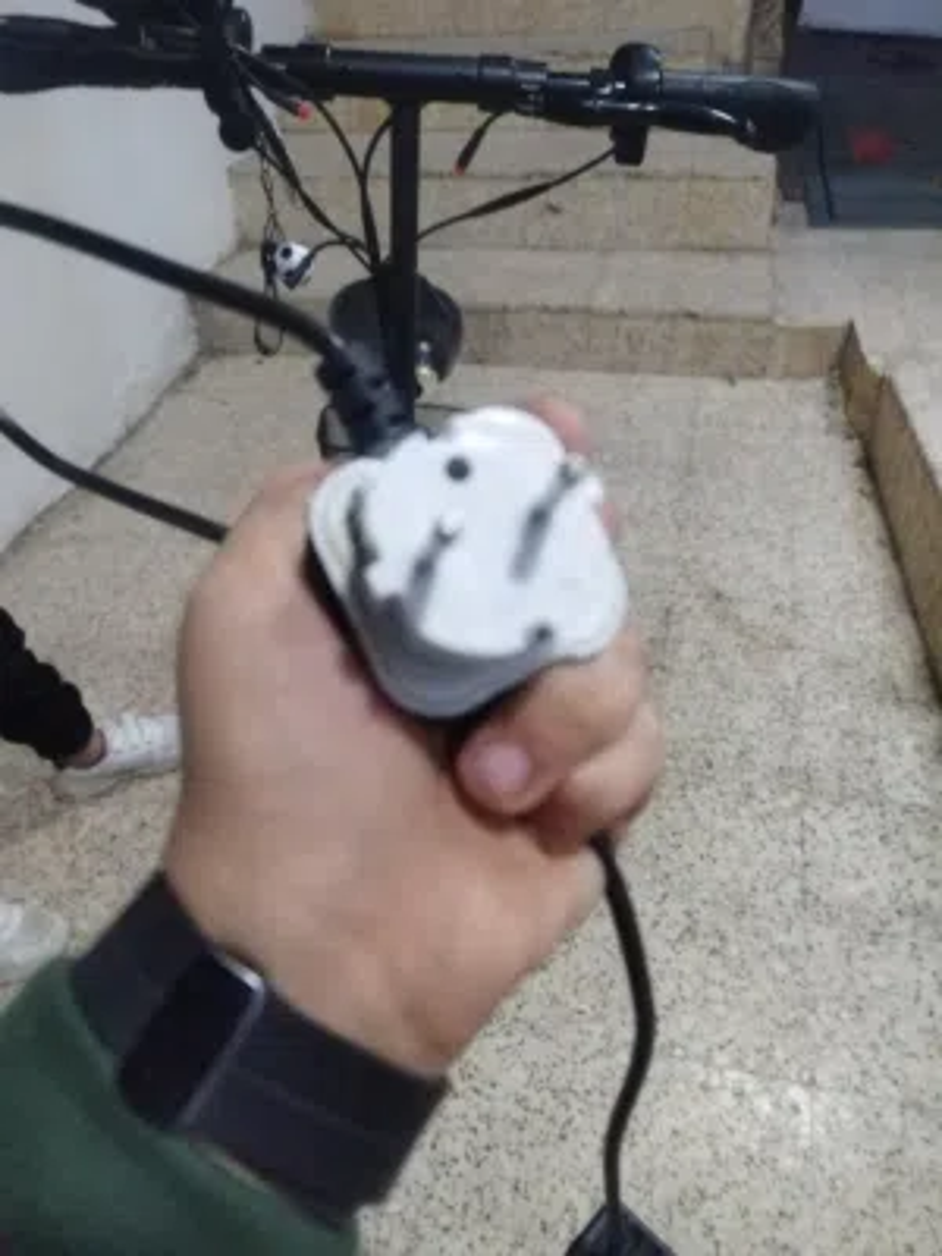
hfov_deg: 53.1
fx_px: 943
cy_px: 628
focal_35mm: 26
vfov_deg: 67.3
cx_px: 471
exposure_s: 1/100
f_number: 1.8
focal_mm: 6.24
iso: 2376
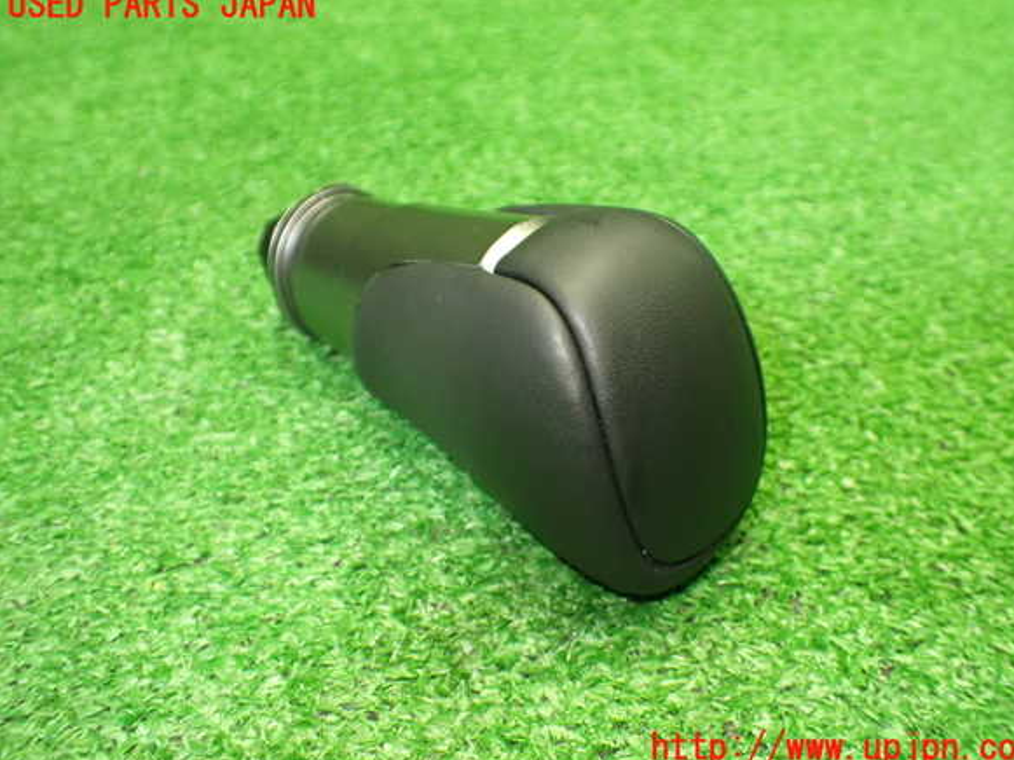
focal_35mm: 31
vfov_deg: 45.4
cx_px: 522
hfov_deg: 58.4
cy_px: 377
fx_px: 908
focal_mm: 5.4
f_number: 2.3
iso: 800
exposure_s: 1/100
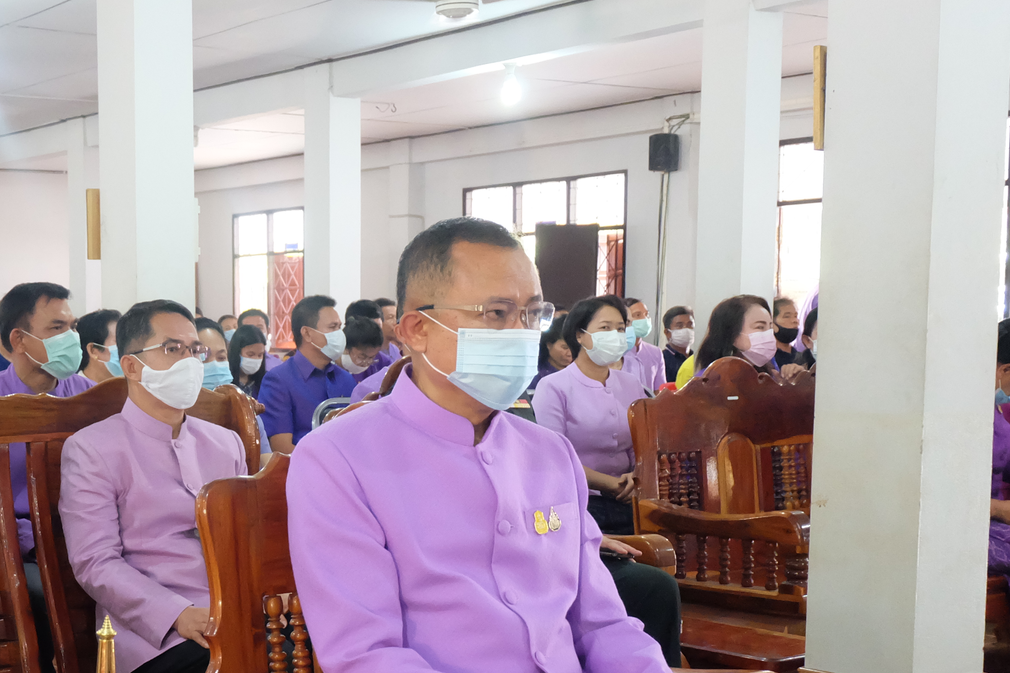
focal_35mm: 57
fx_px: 1599
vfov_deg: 23.5
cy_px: 500
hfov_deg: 33.4
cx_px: 126
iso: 6400
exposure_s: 1/100
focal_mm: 21.1
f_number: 4
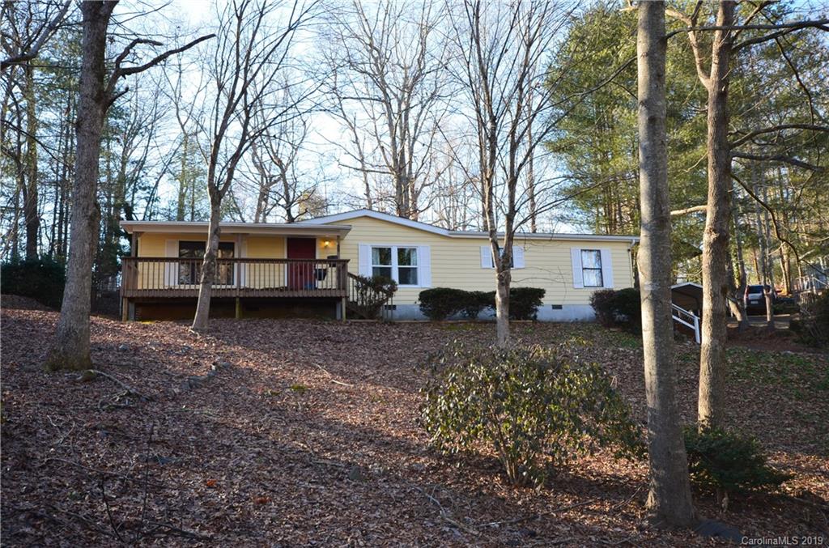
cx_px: 414
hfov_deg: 62.1
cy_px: 274
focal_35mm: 30
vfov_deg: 43.4
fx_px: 689
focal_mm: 20
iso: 400
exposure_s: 1/100
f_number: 9
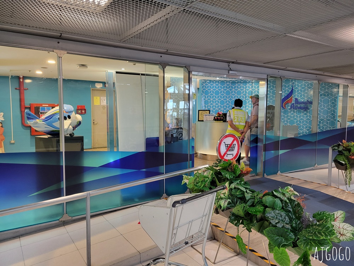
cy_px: 133
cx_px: 177
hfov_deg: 67.3
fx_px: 266
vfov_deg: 53.1
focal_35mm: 26
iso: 400
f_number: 1.8
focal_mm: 5.4
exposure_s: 1/40
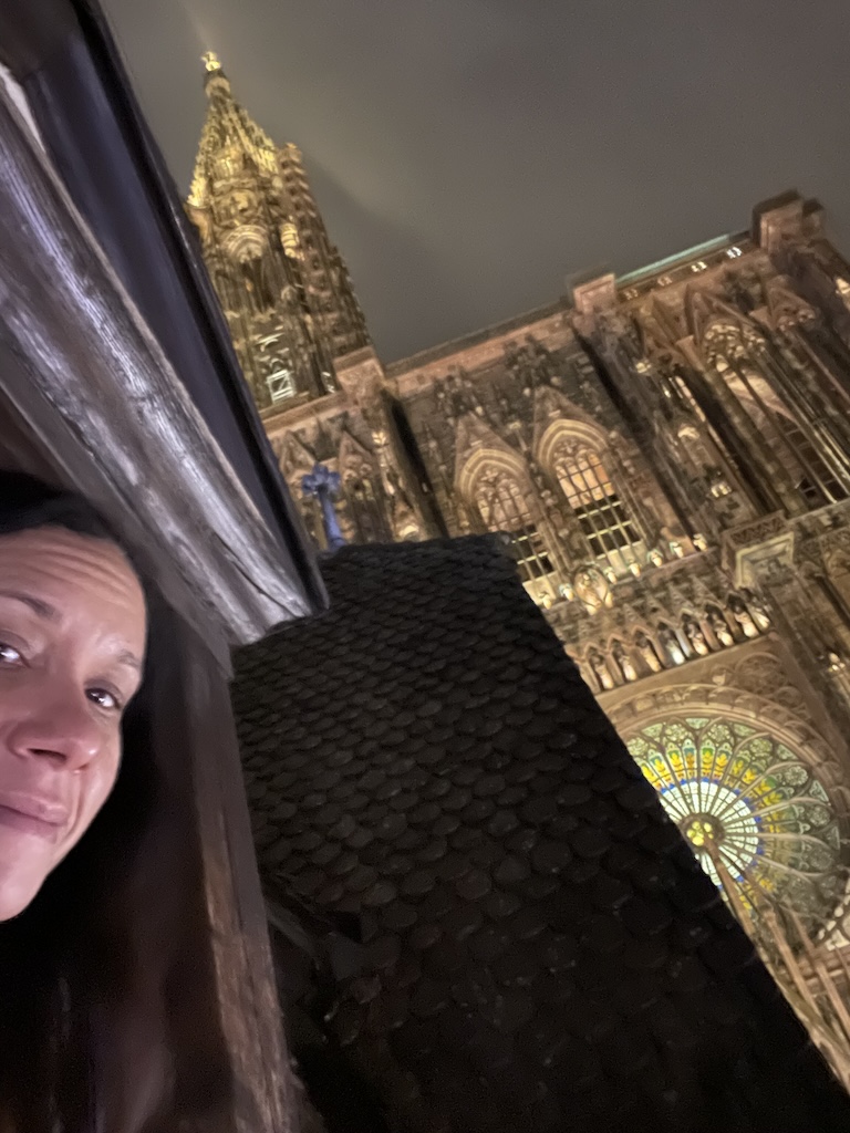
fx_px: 982
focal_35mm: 30
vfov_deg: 60.0
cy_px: 566
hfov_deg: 46.8
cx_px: 425
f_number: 2.2
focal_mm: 2.71
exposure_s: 1/14
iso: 1600
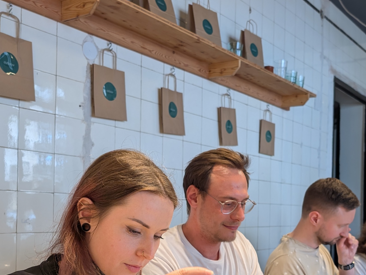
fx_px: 476
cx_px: 251
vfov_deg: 31.5
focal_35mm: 45
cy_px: 217
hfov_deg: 41.4
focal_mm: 6.9
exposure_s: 1/46
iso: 48
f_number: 1.68
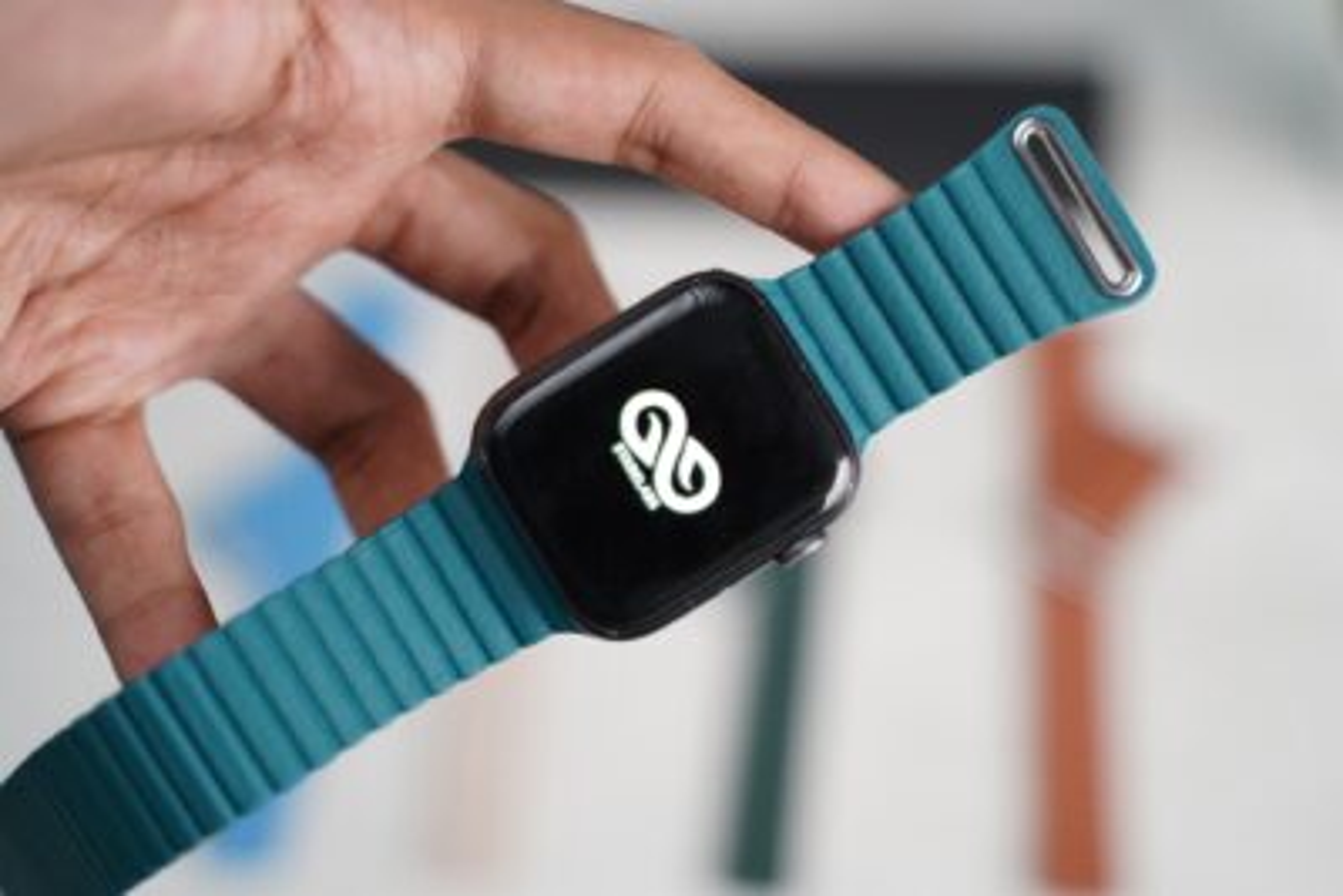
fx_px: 2388
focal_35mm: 64
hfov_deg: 31.4
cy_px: 448
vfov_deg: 21.3
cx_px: 672
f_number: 2.8
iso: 1250
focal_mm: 64
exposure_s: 1/90
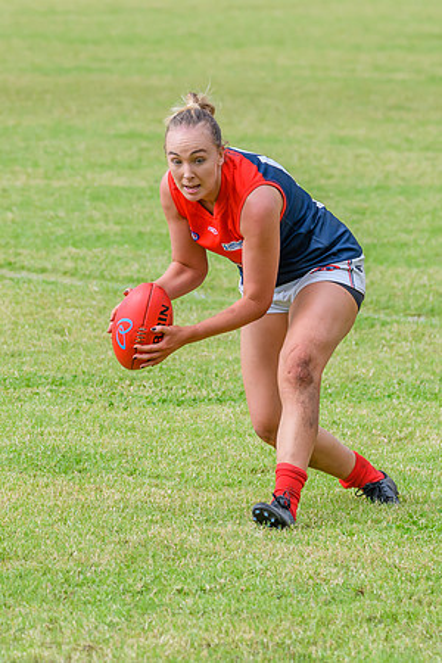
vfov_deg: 5.0
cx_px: 168
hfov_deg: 3.4
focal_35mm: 410
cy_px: 221
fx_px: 7555
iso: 800
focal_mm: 190
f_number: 7.1
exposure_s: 1/1600
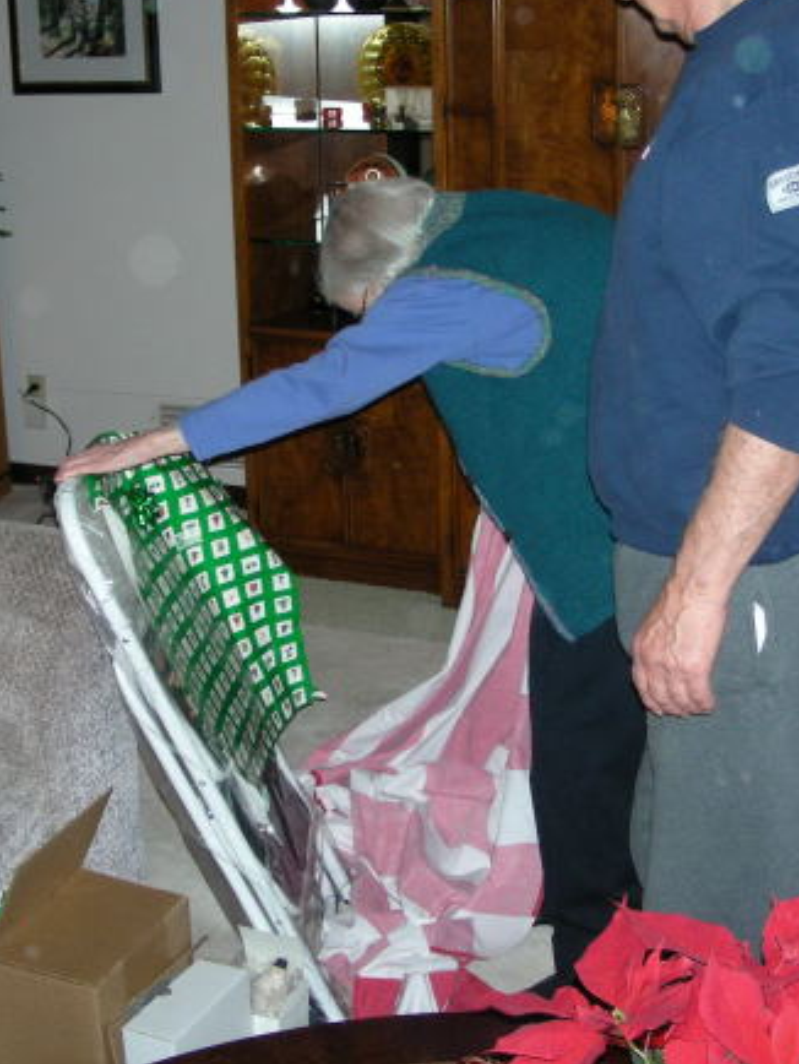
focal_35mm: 56
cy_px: 495
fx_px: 1722
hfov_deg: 26.0
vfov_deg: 34.3
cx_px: 505
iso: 186
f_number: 3.5
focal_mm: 6.3
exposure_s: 1/60
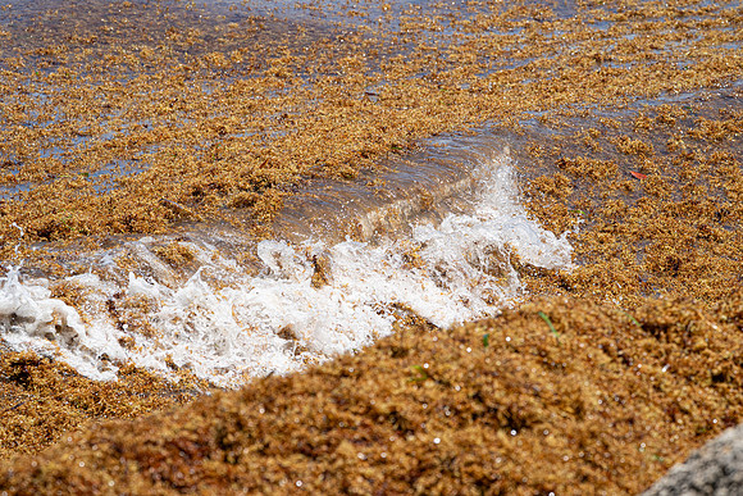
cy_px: 248
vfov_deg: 6.5
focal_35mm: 212
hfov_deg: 9.7
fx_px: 4376
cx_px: 372
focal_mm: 212
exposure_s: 1/1250
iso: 640
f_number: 10
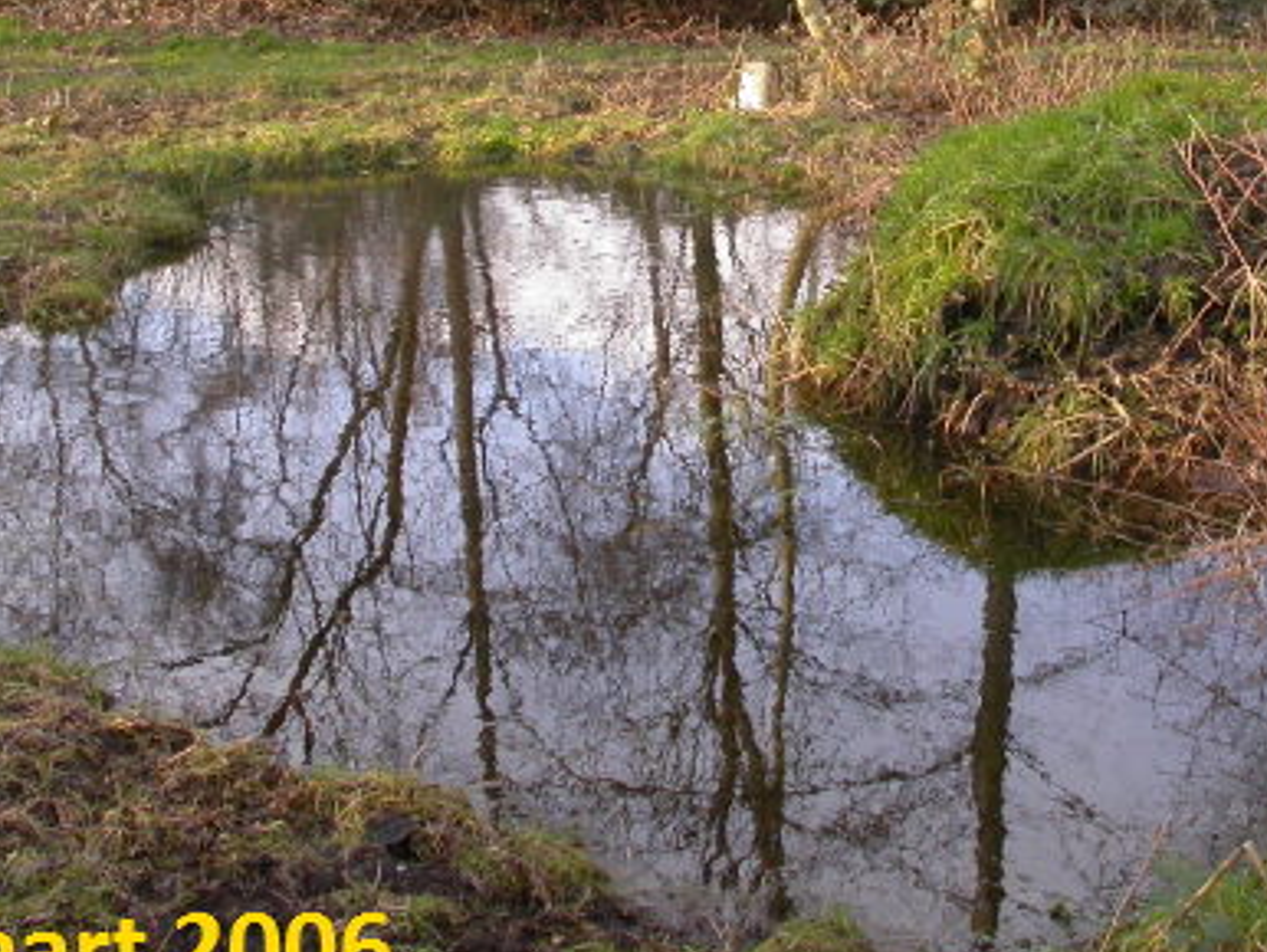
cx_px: 719
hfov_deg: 32.6
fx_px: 2161
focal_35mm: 59
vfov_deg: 24.6
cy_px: 259
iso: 100
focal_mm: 7.85
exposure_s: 1/80.5
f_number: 5.3
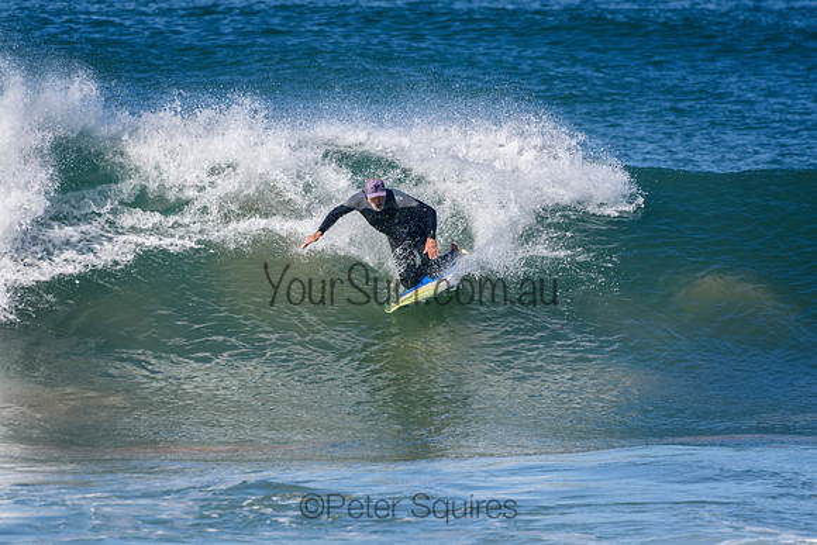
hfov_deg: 2.7
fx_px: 17026
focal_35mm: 750
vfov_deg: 1.8
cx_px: 408
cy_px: 272
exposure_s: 1/4000
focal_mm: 500
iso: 640
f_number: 5.6
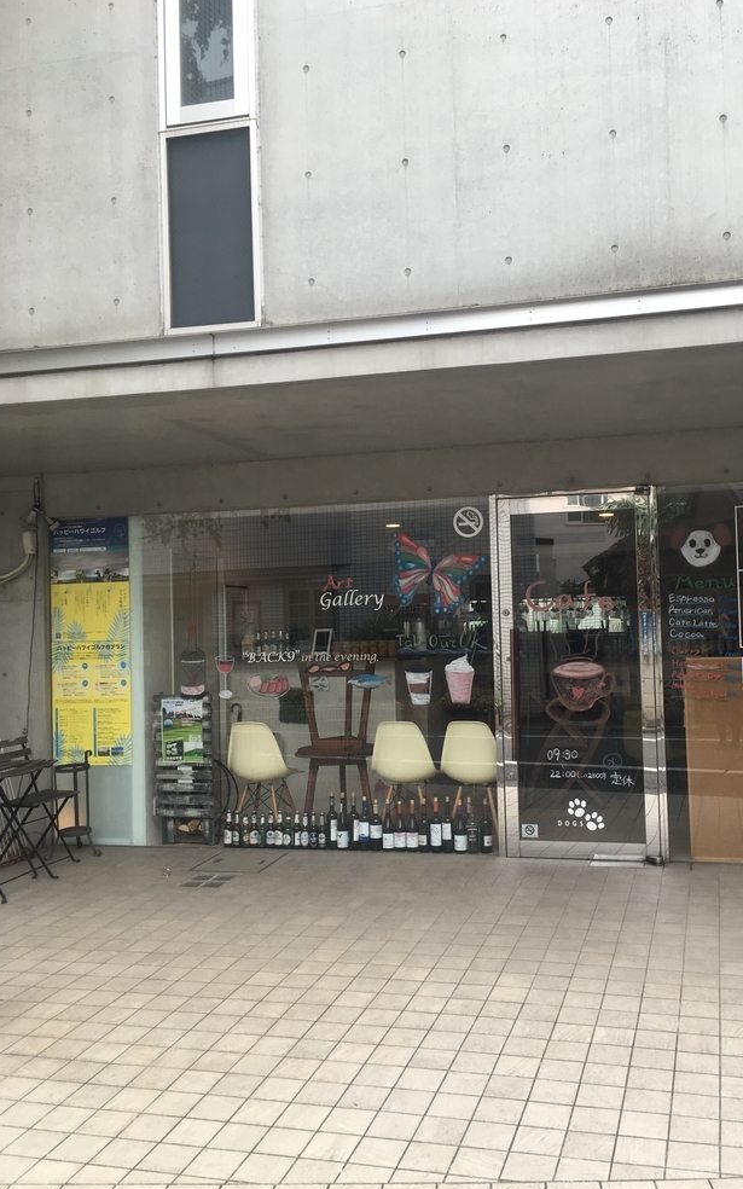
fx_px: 1037
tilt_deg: +3.2
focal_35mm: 32
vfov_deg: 59.7
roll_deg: +0.9
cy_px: 594
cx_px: 453
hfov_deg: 39.2
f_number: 2.2
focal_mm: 4.15
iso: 32
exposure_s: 1/100
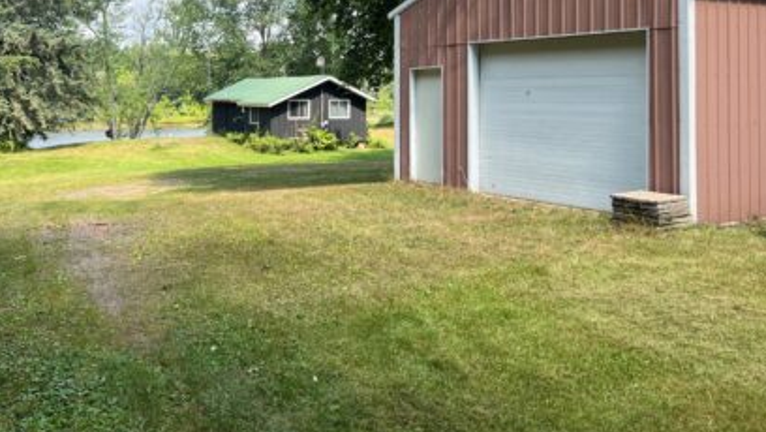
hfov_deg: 53.4
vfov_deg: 31.1
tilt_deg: +1.3
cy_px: 73
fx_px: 752
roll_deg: +0.2
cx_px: 286
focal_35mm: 37
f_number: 1.5
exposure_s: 1/1135
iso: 50
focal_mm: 5.7
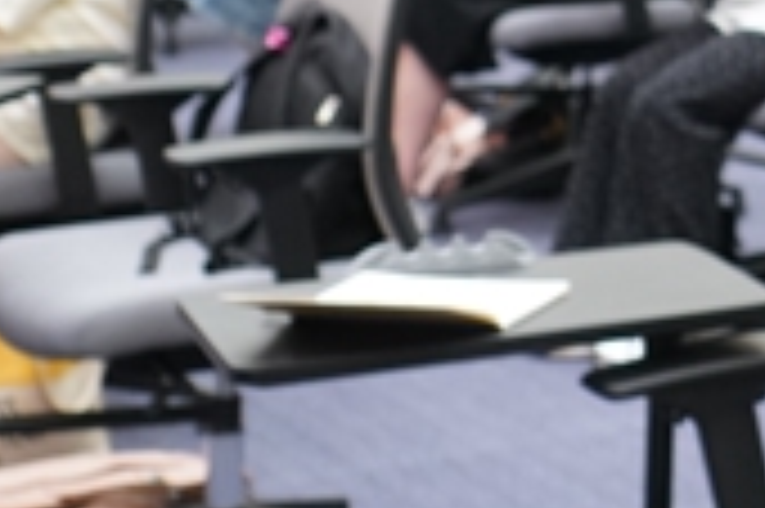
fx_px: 3099
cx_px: 1498
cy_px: -436
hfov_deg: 12.5
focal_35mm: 146
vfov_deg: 8.9
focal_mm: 31
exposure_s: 1/80
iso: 1600
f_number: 4
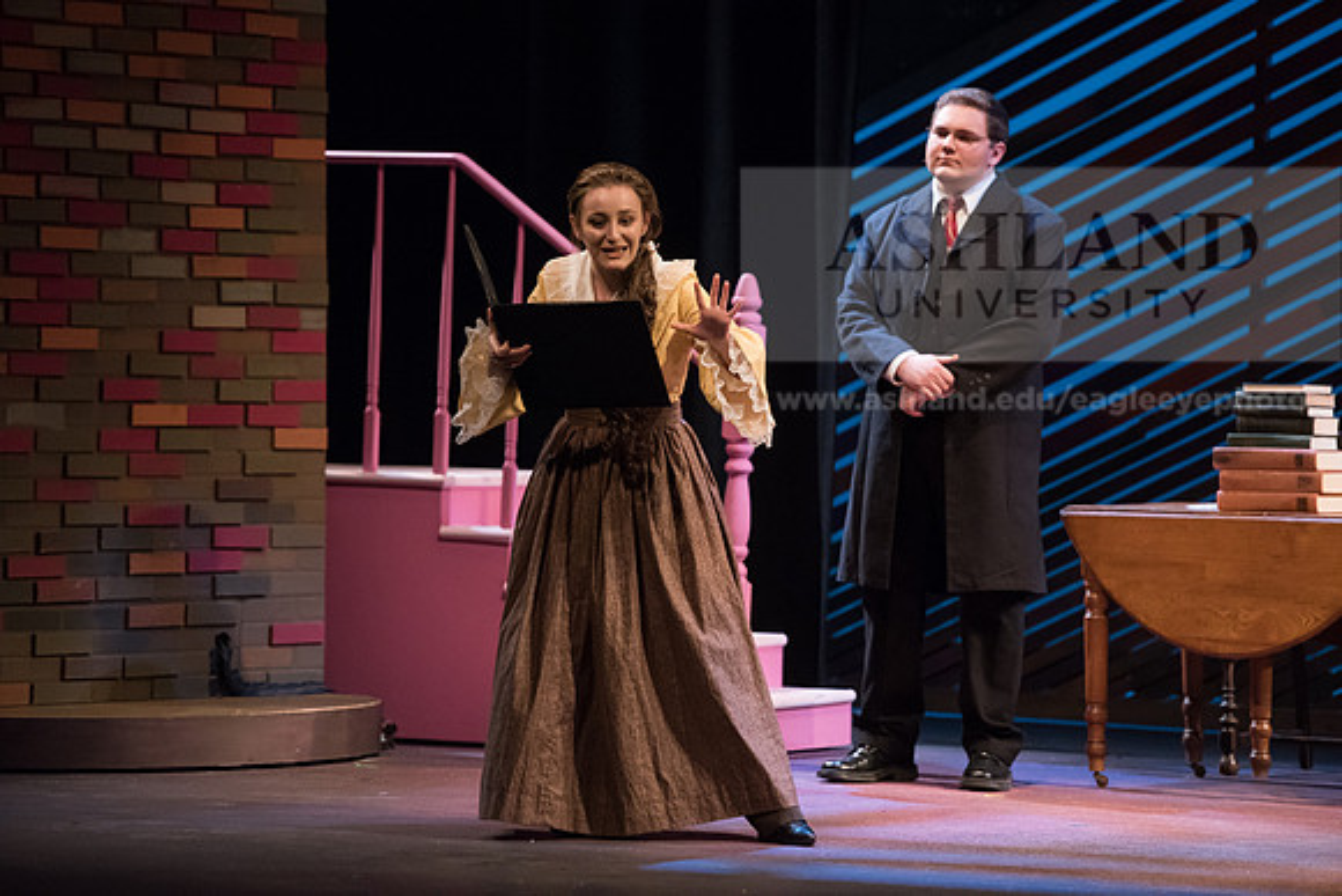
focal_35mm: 180
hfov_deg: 11.4
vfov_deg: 7.6
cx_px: 671
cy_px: 448
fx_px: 6711
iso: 4000
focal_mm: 180
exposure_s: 1/320
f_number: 3.2
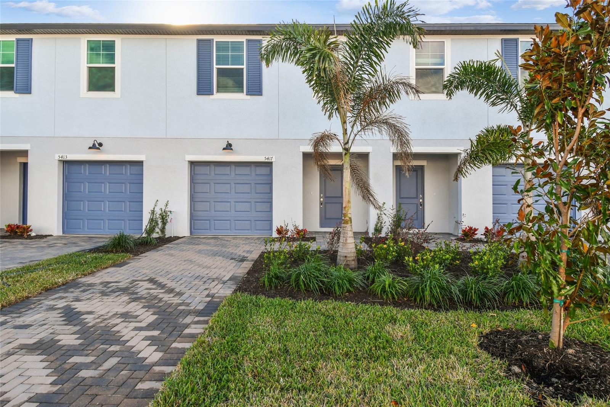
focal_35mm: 19
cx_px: 305
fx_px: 322
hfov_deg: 86.9
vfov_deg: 64.5
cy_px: 204
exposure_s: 1/40
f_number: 7.1
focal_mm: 13
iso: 100
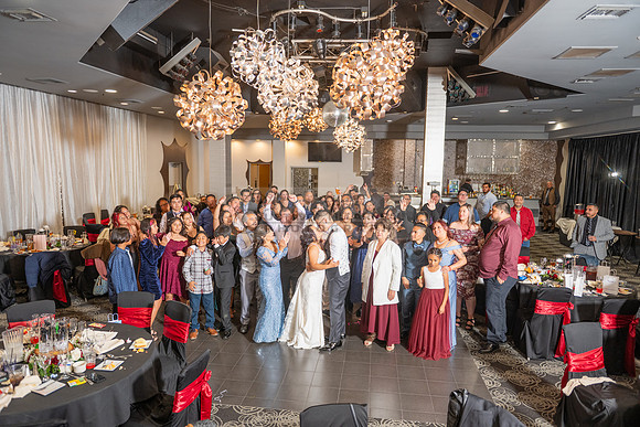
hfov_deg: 73.7
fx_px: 427
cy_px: 214
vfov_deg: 53.2
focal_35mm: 24
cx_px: 320
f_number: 3.2
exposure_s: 1/160
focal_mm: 24
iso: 800
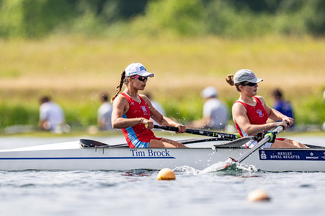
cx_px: 162
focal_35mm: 900
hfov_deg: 2.3
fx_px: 8120
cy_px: 108
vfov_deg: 1.5
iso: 180
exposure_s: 1/2500
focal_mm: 600
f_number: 4
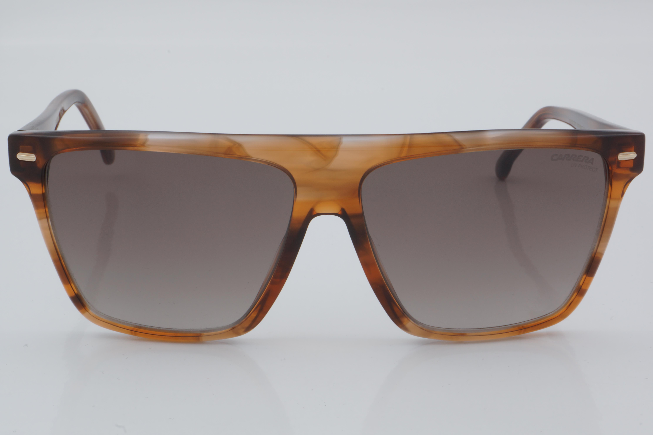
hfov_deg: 24.6
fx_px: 1496
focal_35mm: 82
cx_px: 326
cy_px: 218
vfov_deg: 16.6
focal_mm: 55
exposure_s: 1/4
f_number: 32
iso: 100
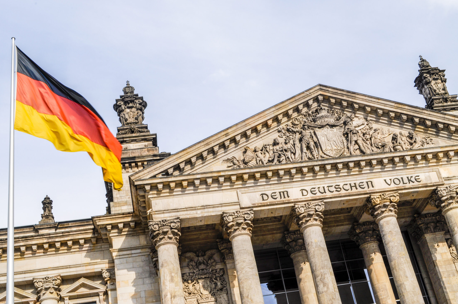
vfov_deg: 26.4
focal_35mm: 51
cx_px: 229
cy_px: 152
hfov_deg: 38.9
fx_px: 648
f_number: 22
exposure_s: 1/50
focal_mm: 34
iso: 100
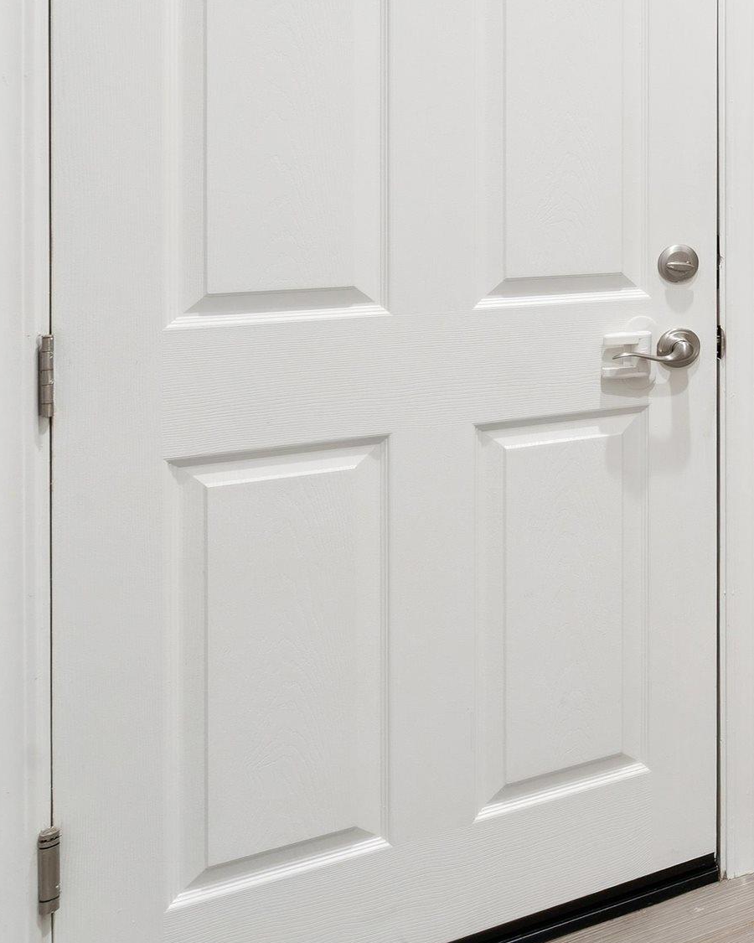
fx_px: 1144
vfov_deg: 42.5
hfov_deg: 23.6
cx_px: 1276
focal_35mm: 41
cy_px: 170
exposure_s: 1/4
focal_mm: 16
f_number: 8
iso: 100
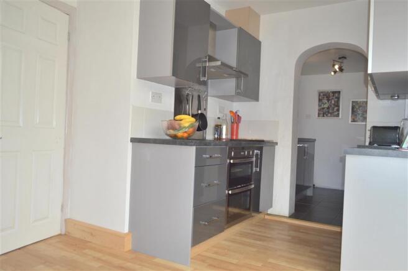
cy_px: 136
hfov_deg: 67.4
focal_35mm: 27
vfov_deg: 47.8
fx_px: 306
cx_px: 204
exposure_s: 1/60
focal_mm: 18
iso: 200
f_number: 3.5
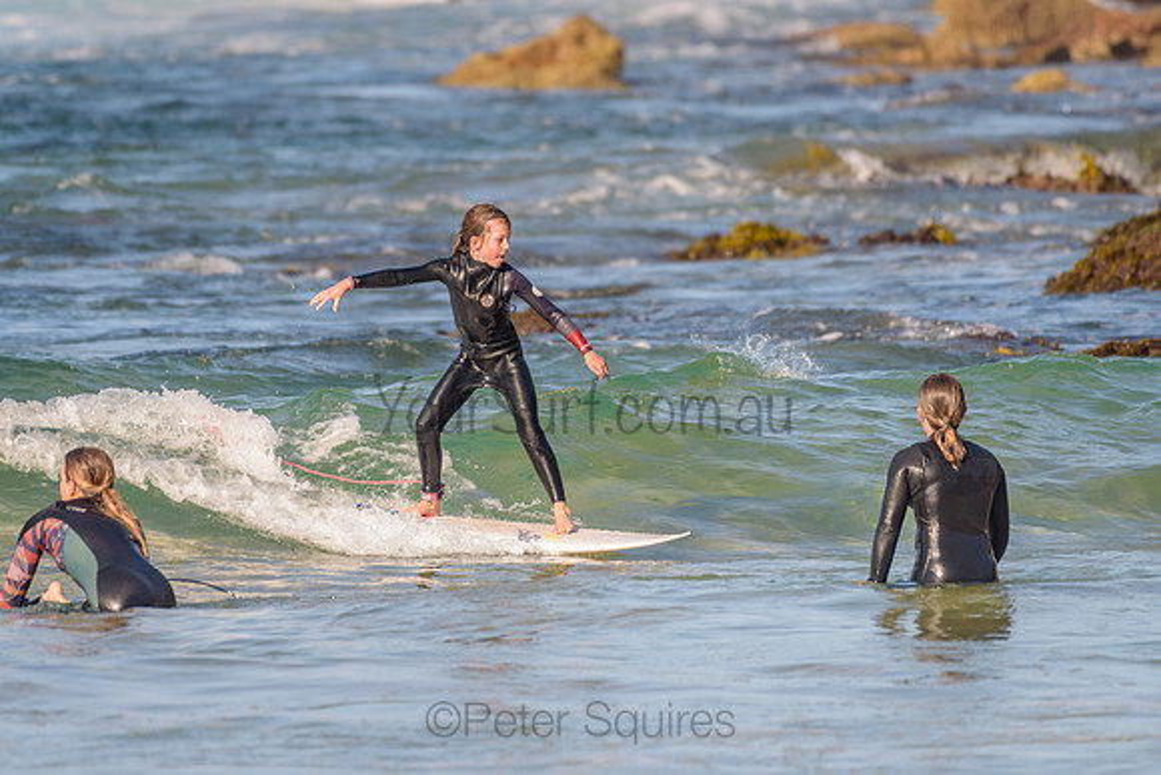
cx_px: 471
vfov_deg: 2.1
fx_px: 21078
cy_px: 269
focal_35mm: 653
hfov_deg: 3.2
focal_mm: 500
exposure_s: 1/2000
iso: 250
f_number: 5.6
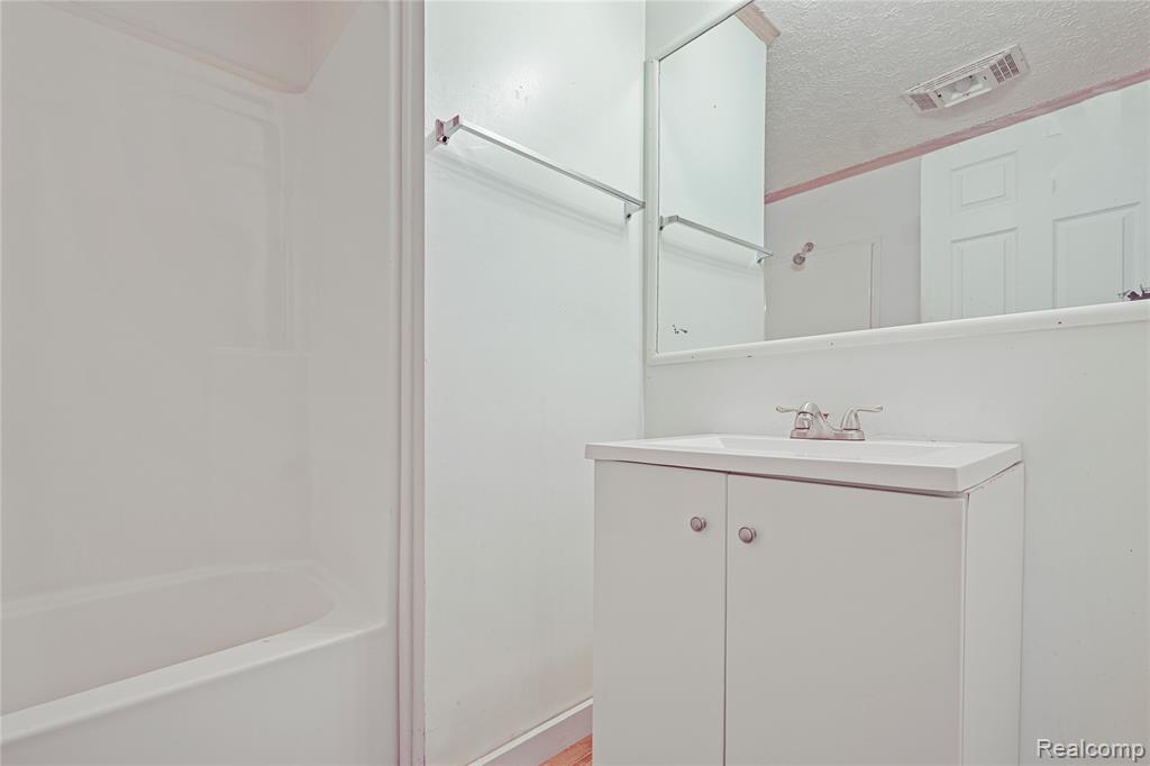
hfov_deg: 100.4
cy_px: 383
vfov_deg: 77.3
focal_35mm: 15
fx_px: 479
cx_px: 575
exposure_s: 1/1.25
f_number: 8
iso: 100
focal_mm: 10
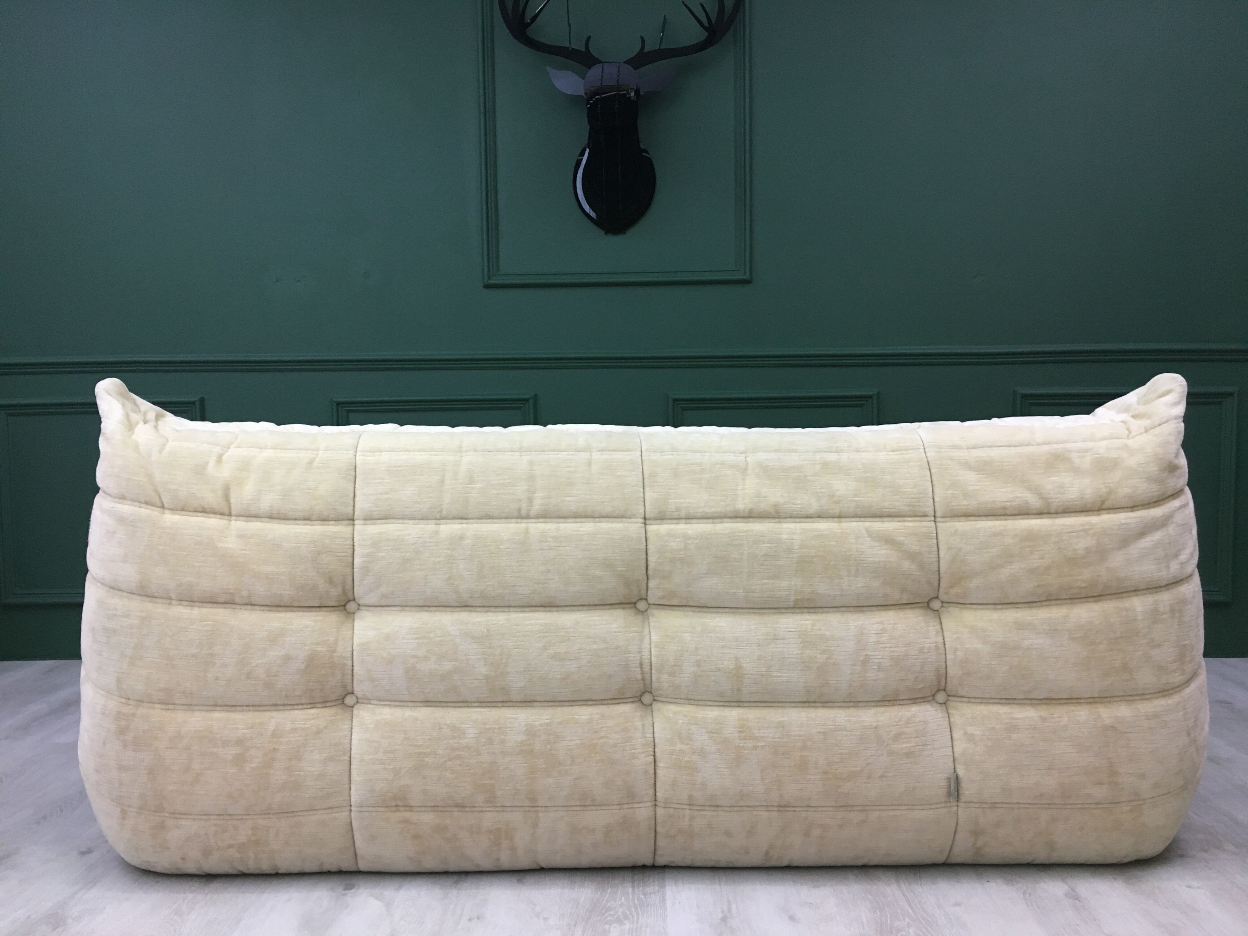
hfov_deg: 61.7
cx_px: 624
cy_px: 468
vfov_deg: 48.2
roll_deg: +0.5
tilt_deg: -1.1
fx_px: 1046
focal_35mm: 29
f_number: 2.2
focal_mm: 4.15
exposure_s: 1/33
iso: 125
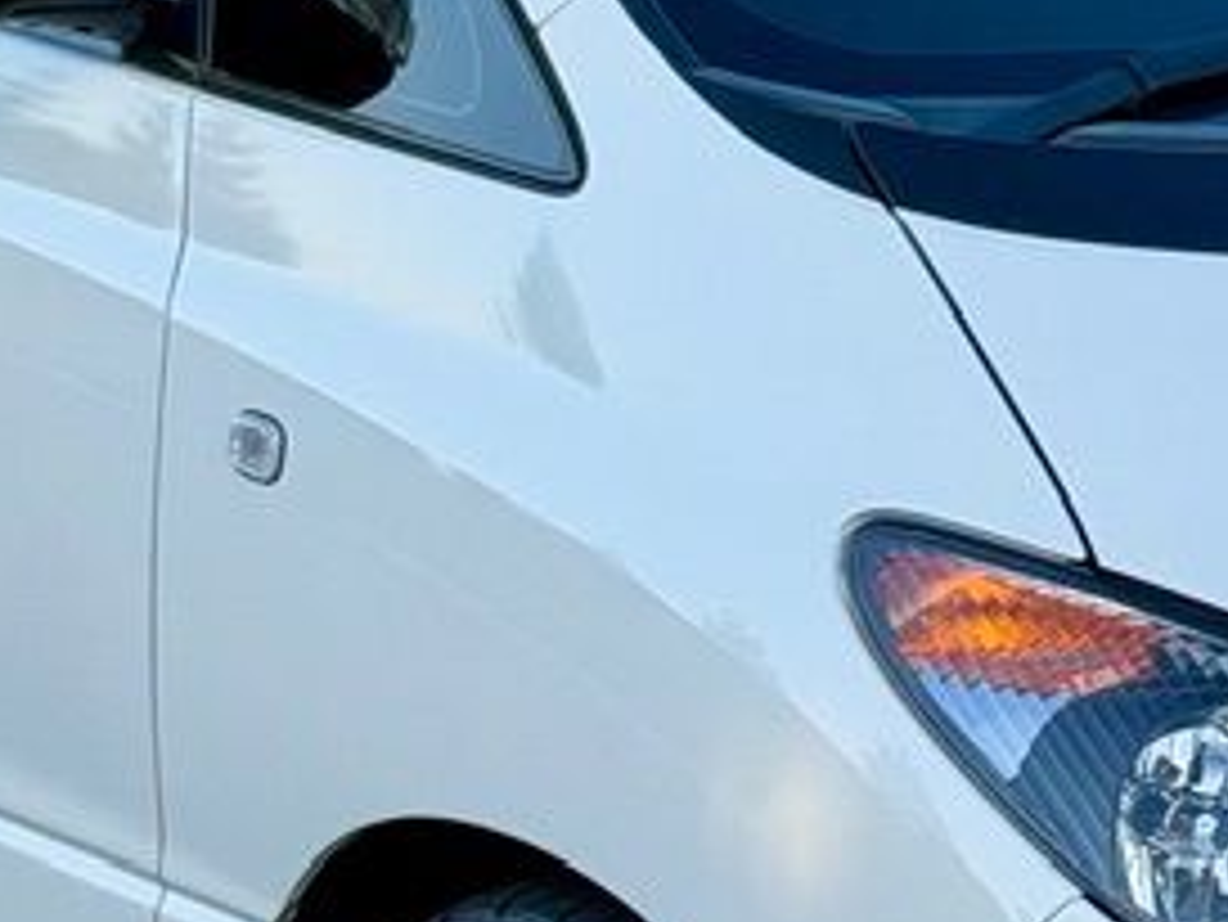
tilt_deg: -11.8
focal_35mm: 225
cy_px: 481
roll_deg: +0.8
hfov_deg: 8.8
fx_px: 7985
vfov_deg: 6.6
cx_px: 913
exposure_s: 1/855
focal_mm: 6.76
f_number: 1.78
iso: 64
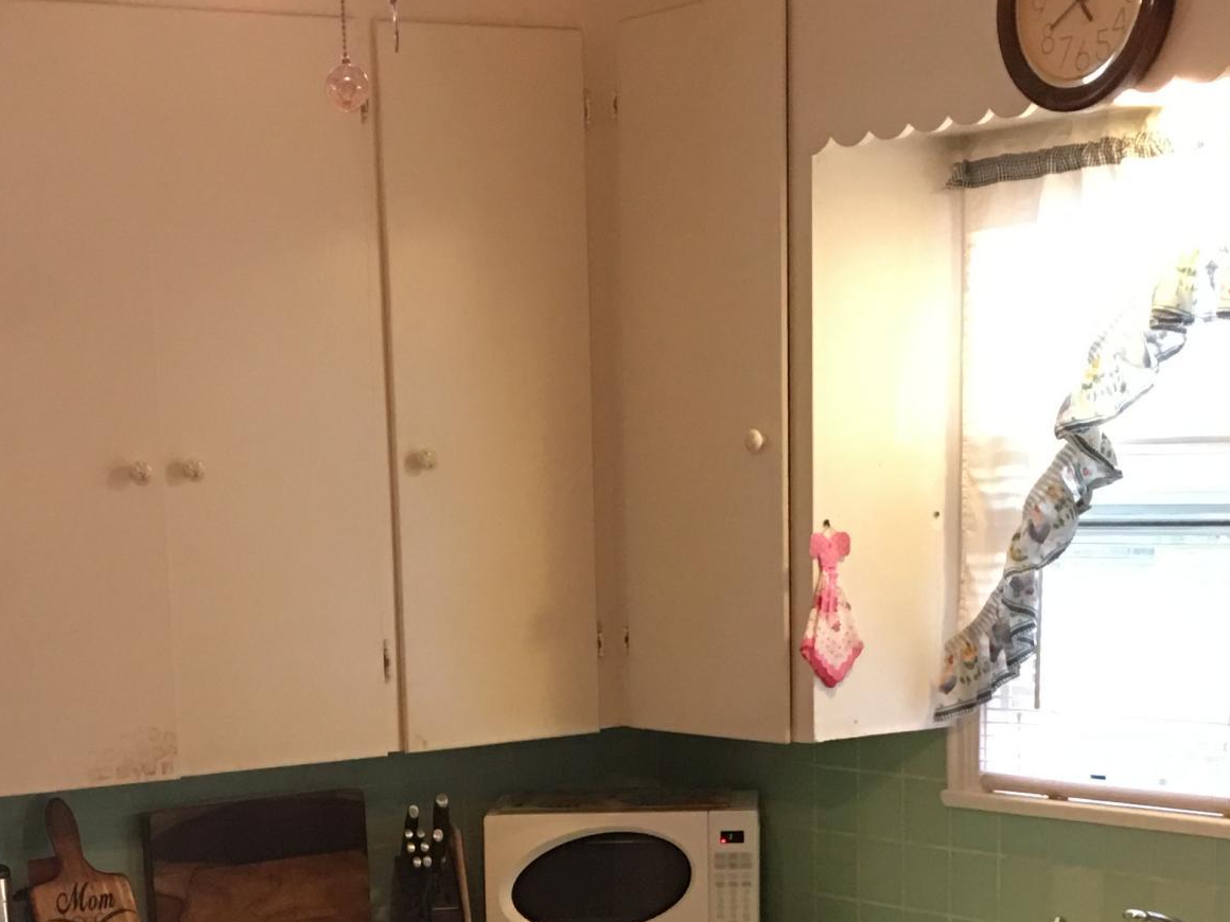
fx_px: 2665
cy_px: 1119
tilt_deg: -13.1
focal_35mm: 75
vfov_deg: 18.6
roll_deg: +3.0
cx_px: 415
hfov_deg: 25.9
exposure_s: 1/8
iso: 100
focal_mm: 4.15
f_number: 2.2
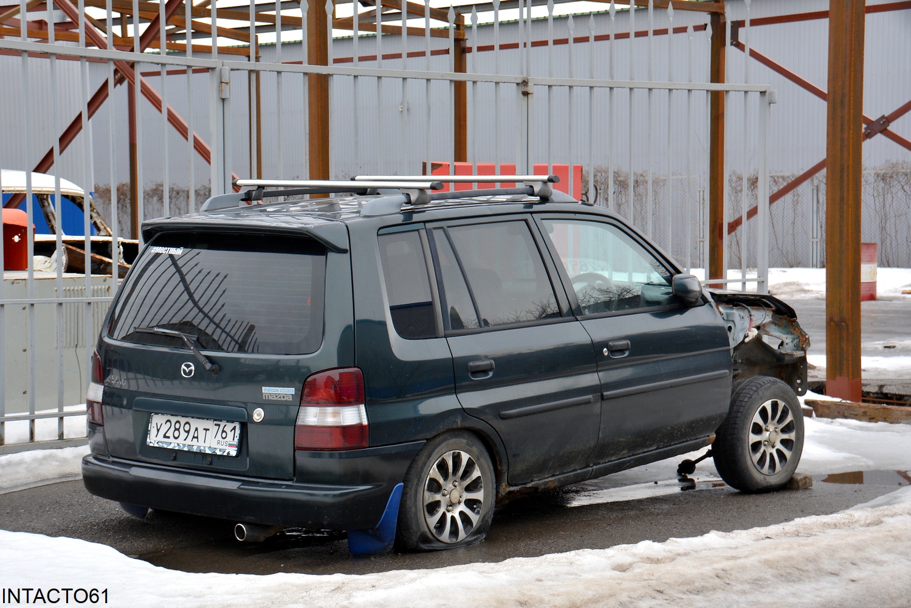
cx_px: 456
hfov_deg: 26.0
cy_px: 304
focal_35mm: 78
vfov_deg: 17.5
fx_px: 1974
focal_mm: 52
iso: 200
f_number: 7.1
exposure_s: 1/200
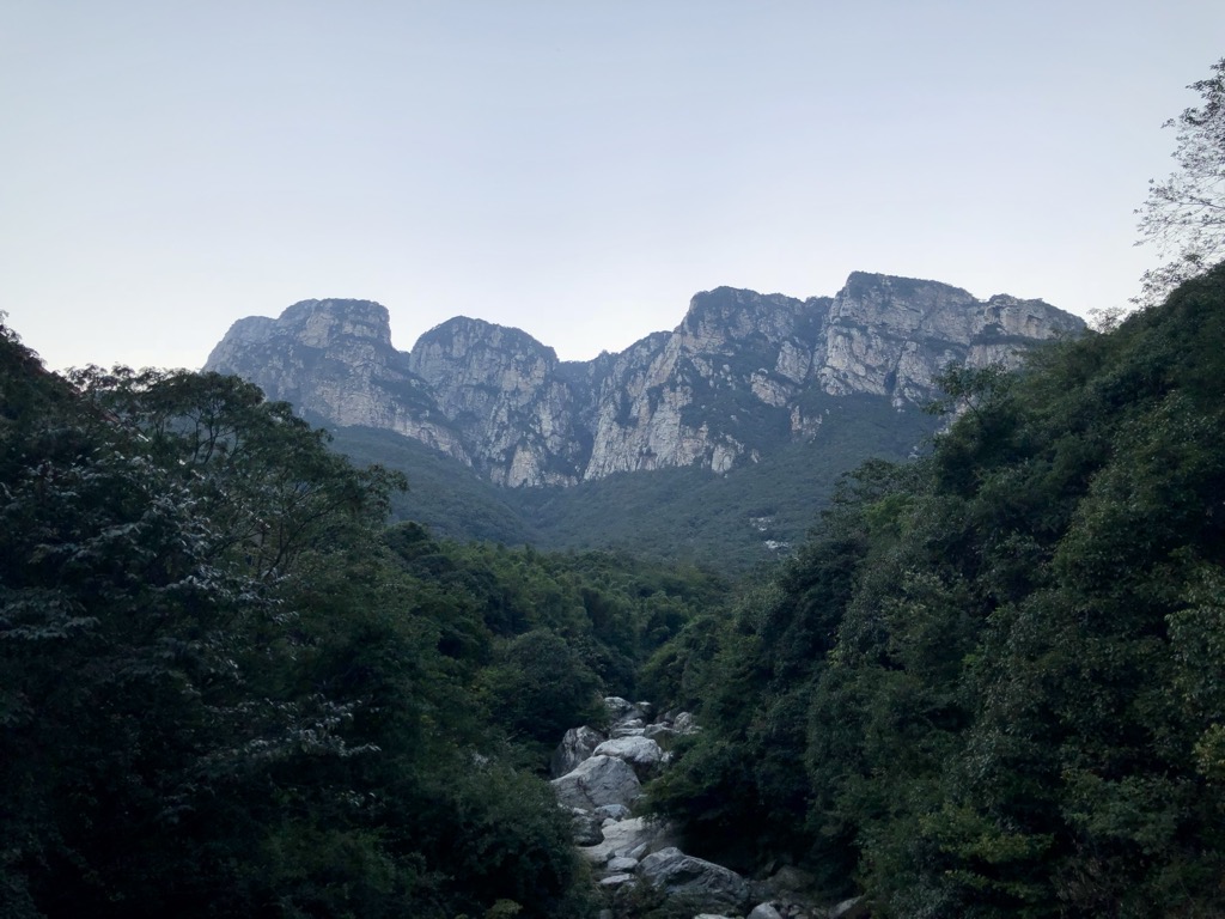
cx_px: 612
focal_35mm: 28
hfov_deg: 63.4
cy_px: 460
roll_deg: -1.8
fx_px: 991
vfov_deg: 49.7
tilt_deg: +22.0
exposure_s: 1/348
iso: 20
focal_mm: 4
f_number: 1.8
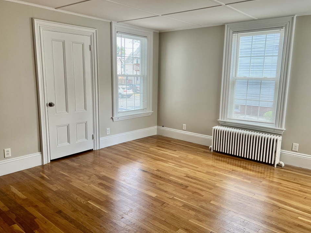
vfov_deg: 49.7
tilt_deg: -9.7
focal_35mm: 28
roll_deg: -0.5
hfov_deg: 63.5
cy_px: 118
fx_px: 252
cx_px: 155
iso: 40
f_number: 1.5
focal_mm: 5.7
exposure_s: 1/120
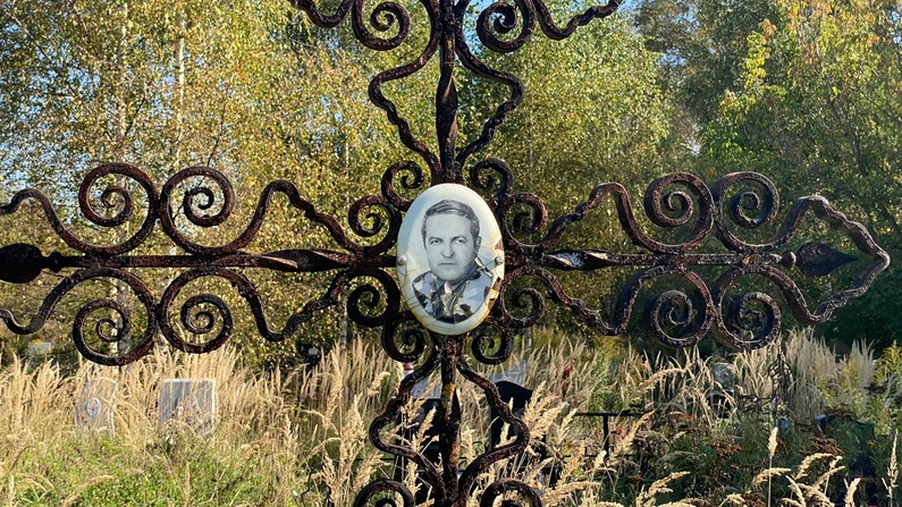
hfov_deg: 36.6
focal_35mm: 57
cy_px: 221
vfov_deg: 21.1
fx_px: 1363
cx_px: 452
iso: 20
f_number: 2
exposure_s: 1/585
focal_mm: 6
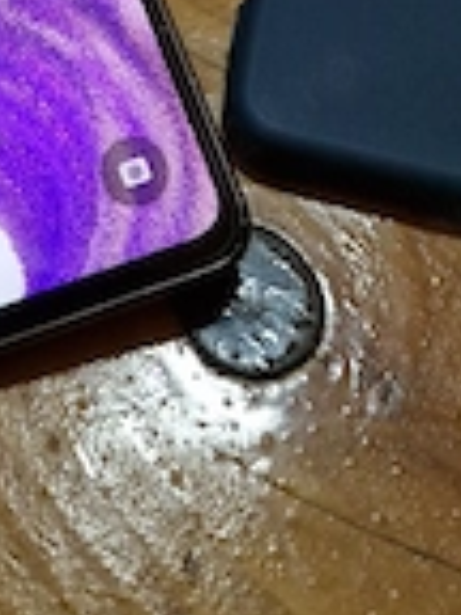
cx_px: -26
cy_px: -128
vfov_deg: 26.7
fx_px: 1136
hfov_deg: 21.9
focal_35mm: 64
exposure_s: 1/100
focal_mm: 5.4
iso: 64
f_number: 1.8
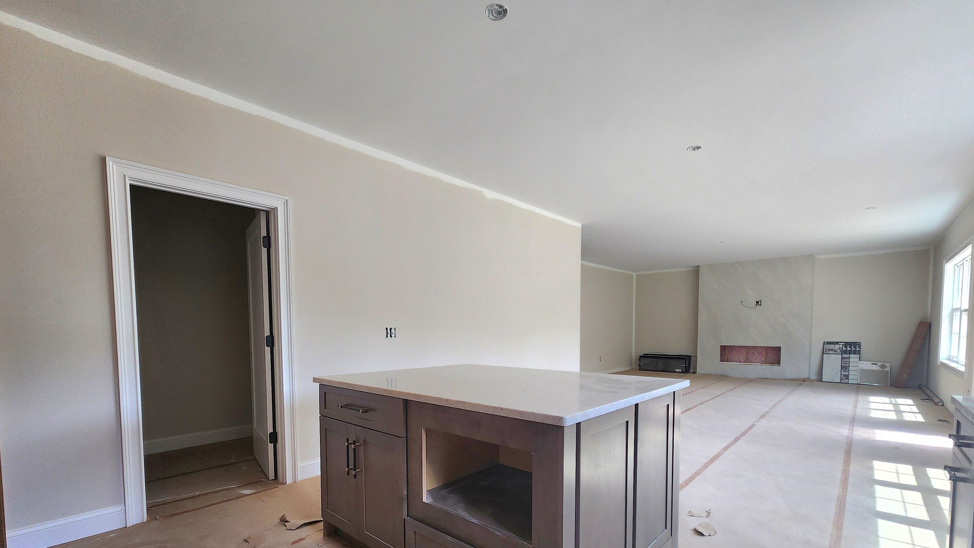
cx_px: 496
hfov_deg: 103.0
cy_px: 353
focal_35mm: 15
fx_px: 387
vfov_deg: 69.1
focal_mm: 2.2
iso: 80
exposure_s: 1/120
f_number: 2.2
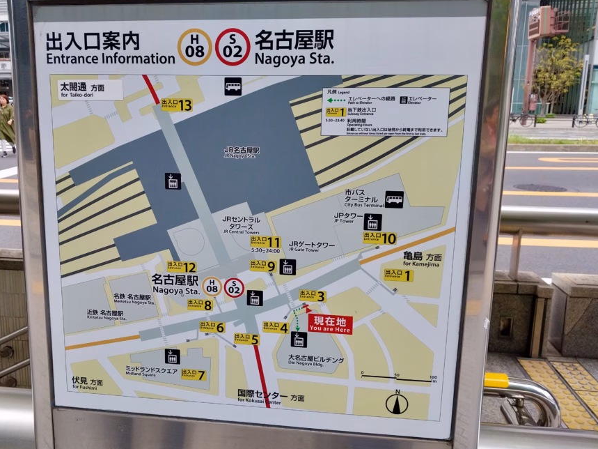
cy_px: 208
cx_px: 254
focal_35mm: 31
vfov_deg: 45.4
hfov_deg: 58.1
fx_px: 535
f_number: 1.8
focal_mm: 4
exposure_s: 1/120
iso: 25
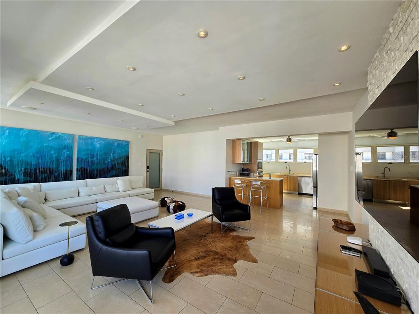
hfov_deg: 106.2
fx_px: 157
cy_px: 157
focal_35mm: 13
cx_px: 210
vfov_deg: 89.9
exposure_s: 1/120
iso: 64
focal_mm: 2.2
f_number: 2.2
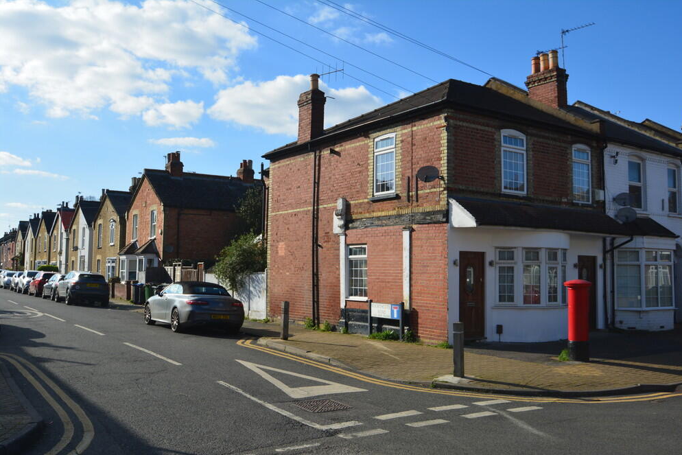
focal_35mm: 34
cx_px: 350
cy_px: 234
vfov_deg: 38.9
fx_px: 644
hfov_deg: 55.8
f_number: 11
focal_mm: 22
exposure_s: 1/400
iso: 200
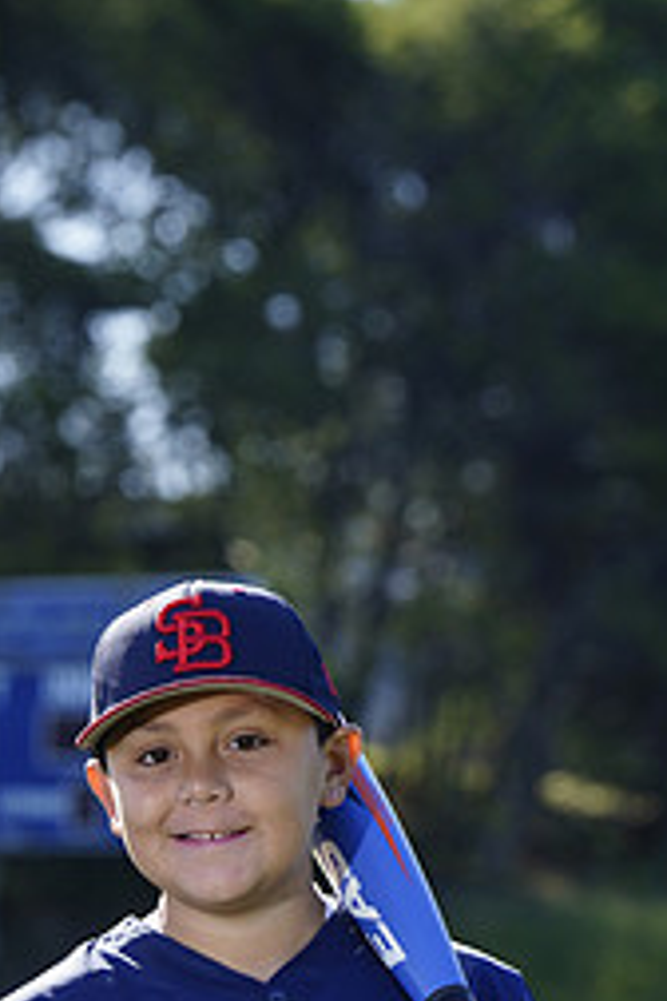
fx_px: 7753
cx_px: 62
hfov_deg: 4.9
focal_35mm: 279
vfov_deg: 7.3
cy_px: 1084
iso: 100
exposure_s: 1/250
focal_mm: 121
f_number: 5
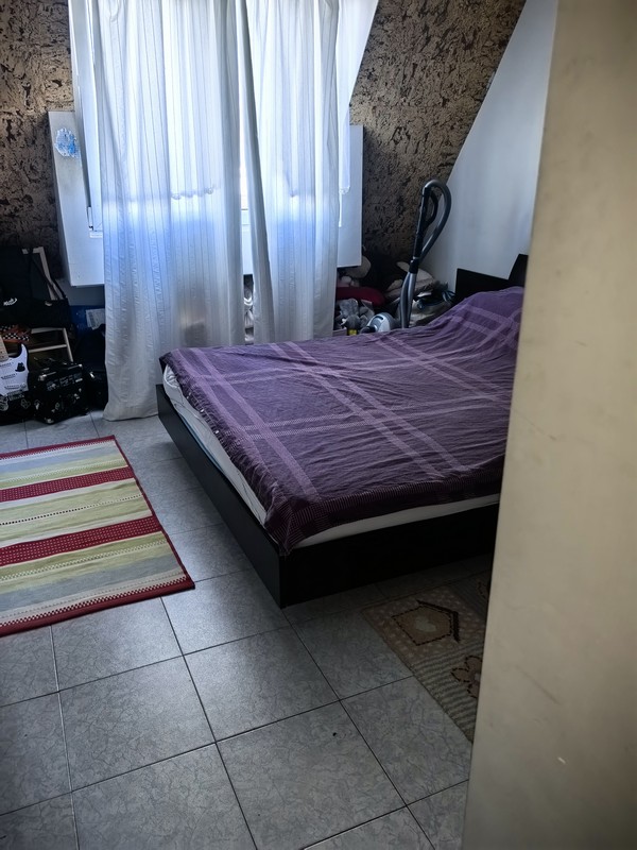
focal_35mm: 27
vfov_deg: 65.3
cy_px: 425
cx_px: 318
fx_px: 662
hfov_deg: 51.4
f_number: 2
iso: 320
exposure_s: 1/100
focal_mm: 6.98
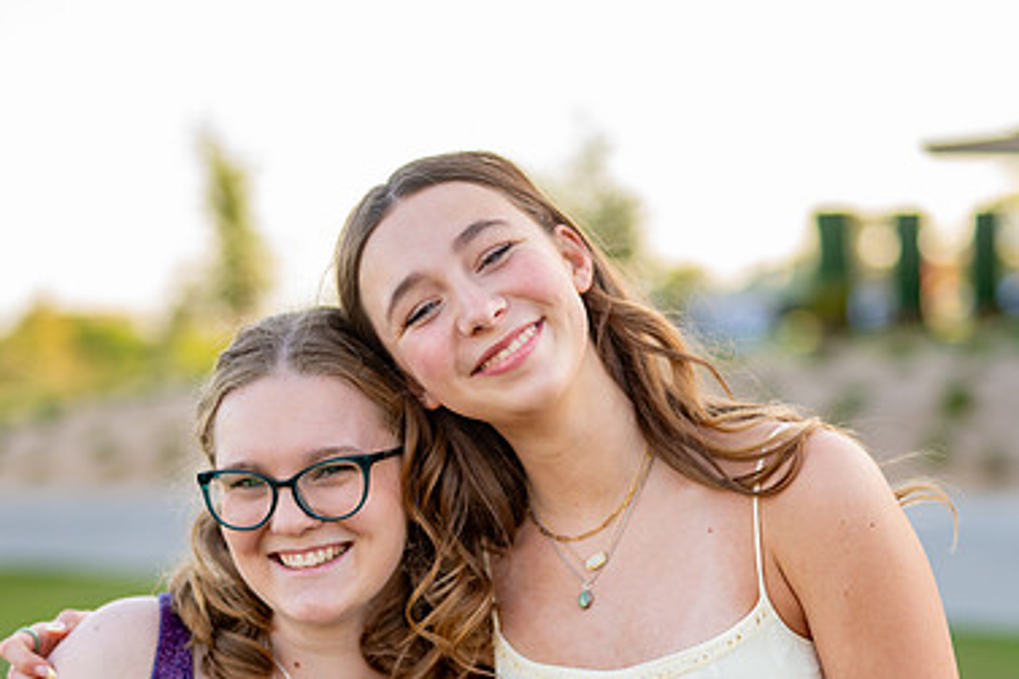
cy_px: 514
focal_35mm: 77
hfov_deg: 26.3
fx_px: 2178
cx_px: 562
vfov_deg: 17.6
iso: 100
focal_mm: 50
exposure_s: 1/500
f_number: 1.4
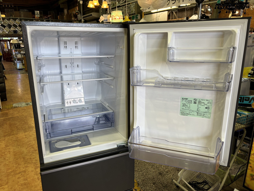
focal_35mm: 26
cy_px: 96
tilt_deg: -16.4
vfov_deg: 53.1
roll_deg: -0.1
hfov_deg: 67.3
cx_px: 127
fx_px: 191
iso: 80
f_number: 1.6
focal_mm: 5.96
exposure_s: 1/100
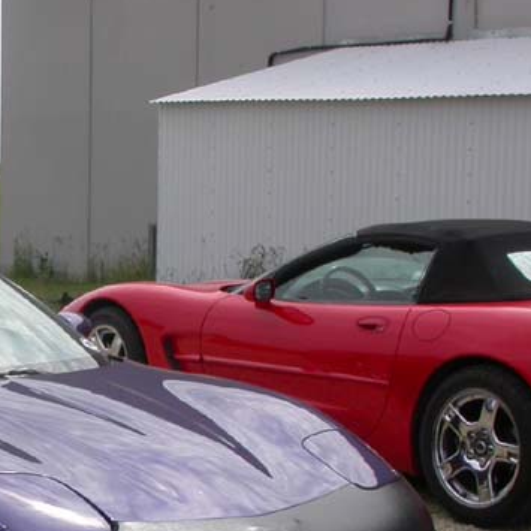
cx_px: -60
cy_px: 422
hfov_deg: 17.3
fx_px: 1683
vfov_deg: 17.8
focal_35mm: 97
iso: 100
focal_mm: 7.85
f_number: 7.5
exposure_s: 1/399
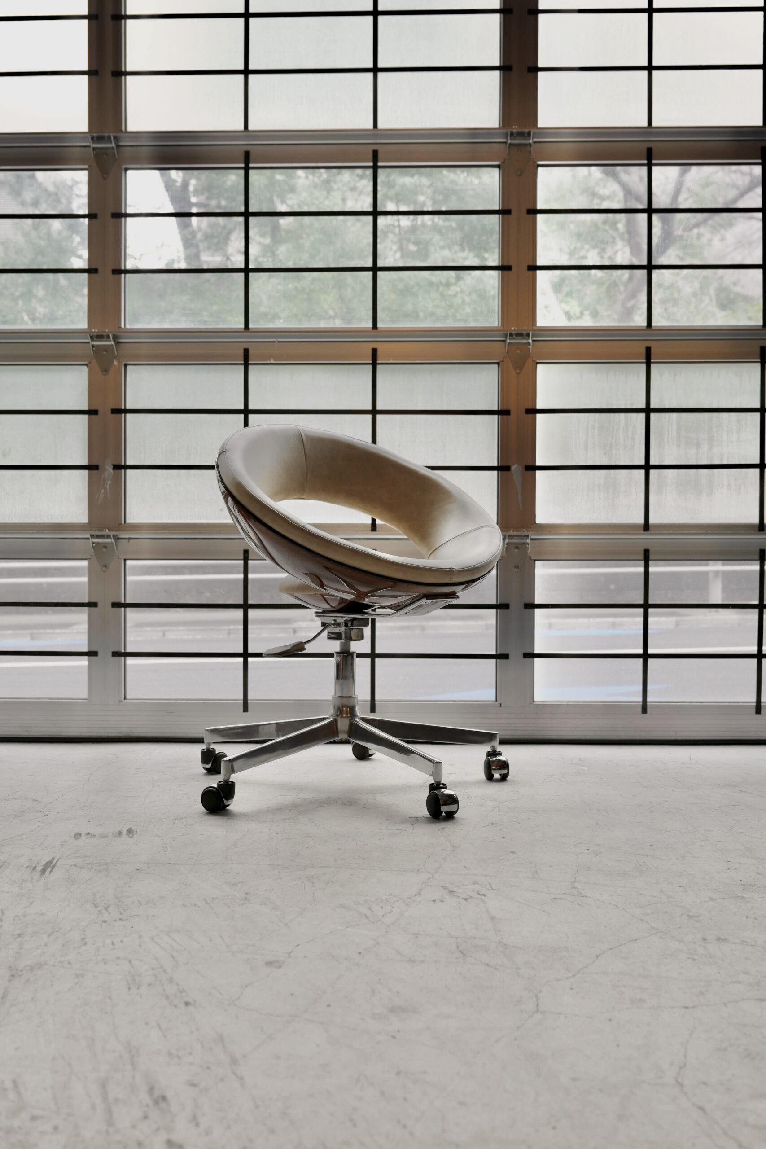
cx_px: 383
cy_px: 574
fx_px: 1085
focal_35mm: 34
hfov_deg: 38.9
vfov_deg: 55.8
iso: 320
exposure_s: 1/30
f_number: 4
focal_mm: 34
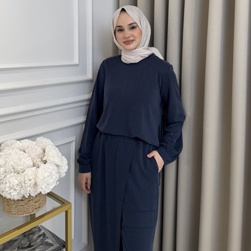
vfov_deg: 46.7
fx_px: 279
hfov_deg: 48.4
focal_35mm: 34
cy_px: 64
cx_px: 130
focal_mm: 6.76
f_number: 1.78
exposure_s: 1/121
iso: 64
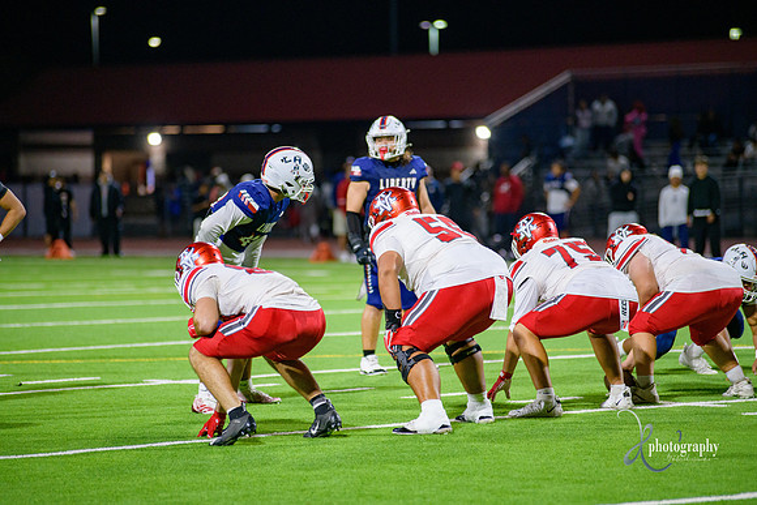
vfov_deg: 6.9
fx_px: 4206
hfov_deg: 10.3
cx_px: 378
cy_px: 252
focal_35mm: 200
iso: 2000
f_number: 2.8
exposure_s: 1/320
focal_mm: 200
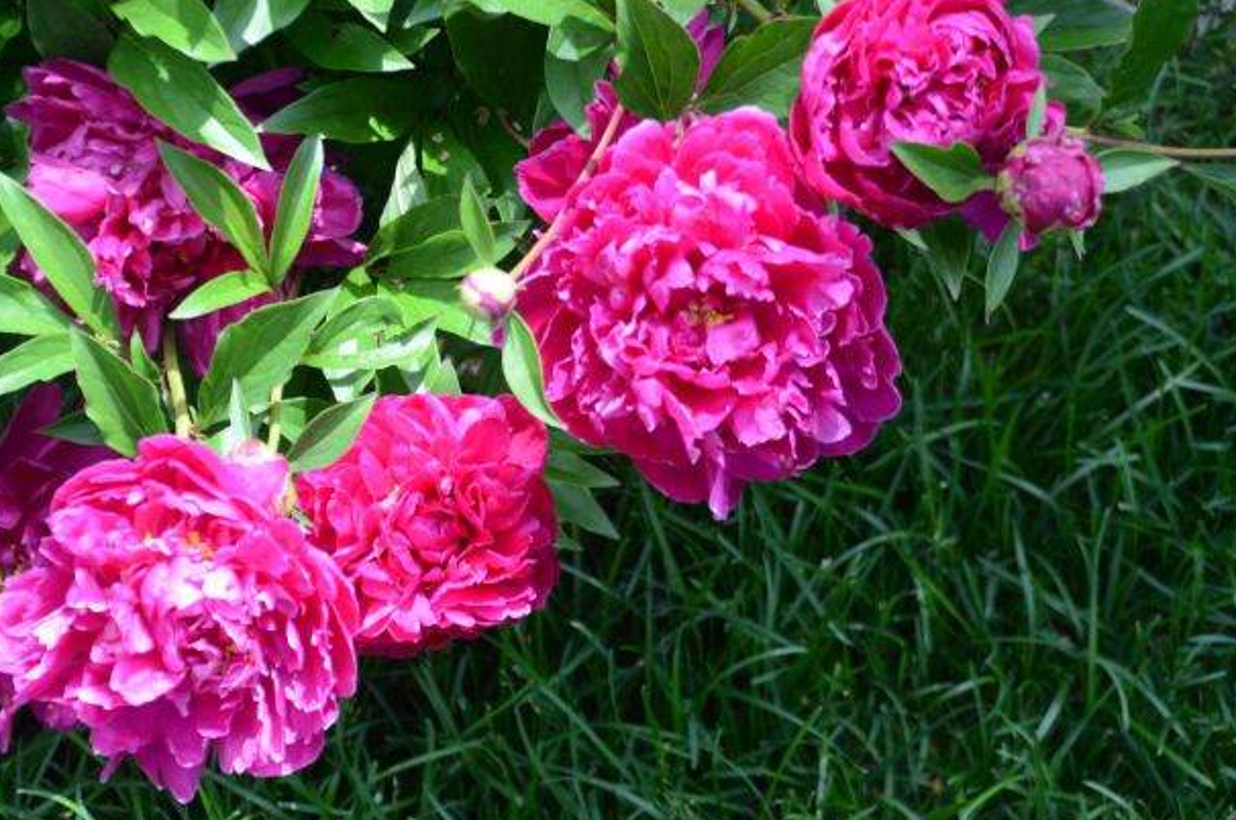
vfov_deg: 13.1
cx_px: 606
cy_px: 406
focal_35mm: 104
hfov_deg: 19.7
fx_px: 3565
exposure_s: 1/320
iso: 400
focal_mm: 60
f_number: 5.3
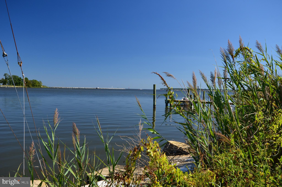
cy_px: 94
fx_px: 281
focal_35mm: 36
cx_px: 141
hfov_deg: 53.2
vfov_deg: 36.7
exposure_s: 1/200
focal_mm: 24
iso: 400
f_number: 10
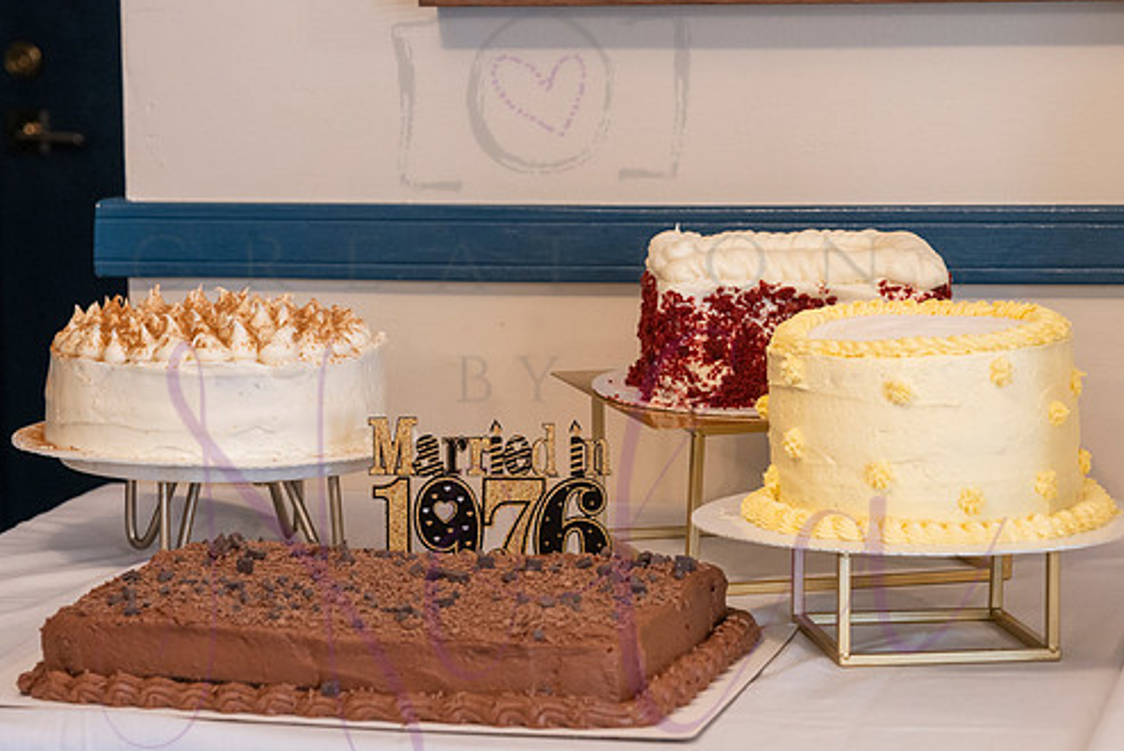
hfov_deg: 16.8
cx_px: 569
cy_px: 366
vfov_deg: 11.3
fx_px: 3811
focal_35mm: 122
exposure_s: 1/40
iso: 1600
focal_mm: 100
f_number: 6.3
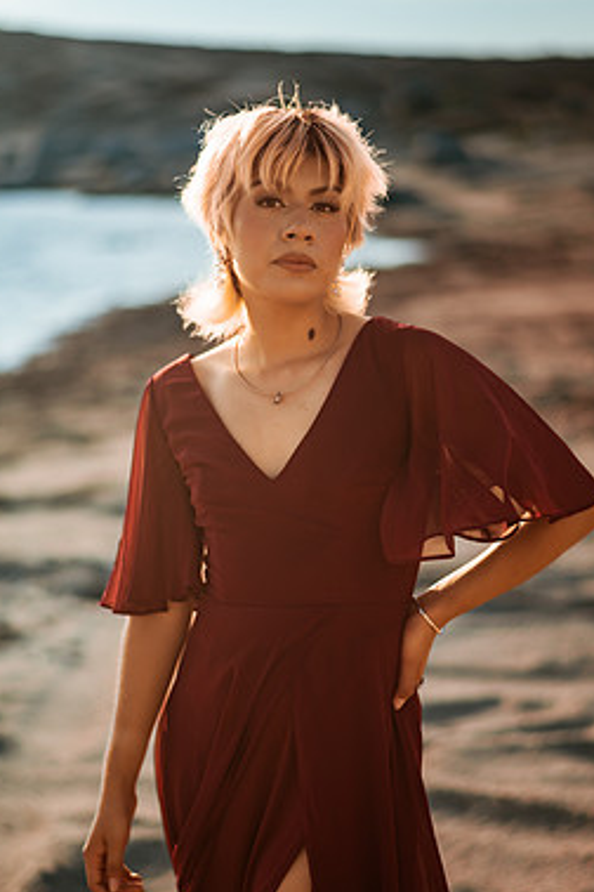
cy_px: 488
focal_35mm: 69
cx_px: 318
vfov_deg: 29.2
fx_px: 1708
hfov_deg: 19.7
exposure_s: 1/8000
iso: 100
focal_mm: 58
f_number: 1.4
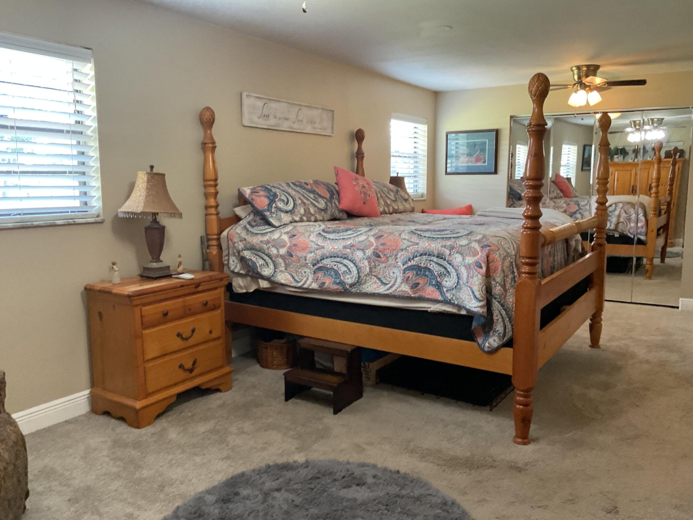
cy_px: 260
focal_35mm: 29
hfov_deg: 61.7
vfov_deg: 48.2
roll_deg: -0.3
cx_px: 346
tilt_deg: -6.7
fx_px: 581
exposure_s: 1/60
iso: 250
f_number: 1.8
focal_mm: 3
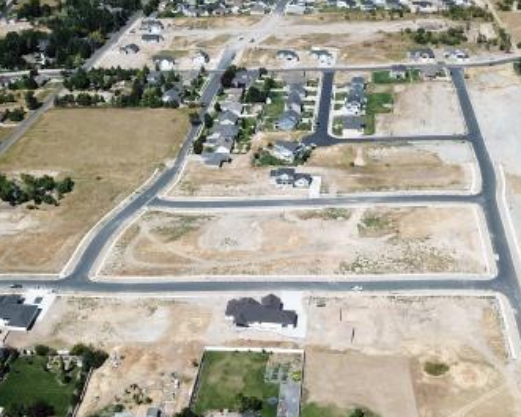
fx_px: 756
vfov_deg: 30.8
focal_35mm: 49
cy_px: 245
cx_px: 275
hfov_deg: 38.0
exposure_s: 1/1736
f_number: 2.2
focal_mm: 4.73
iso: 100
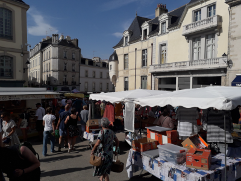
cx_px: 120
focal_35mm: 27
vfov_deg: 51.4
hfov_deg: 65.3
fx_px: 188
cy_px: 90
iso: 40
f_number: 1.9
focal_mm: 3.6
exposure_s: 1/4630
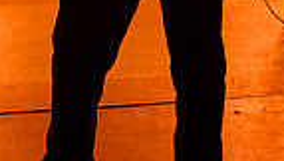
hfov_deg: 18.6
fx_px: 867
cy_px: -135
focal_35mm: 115
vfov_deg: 10.0
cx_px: 151
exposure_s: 1/160
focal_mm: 35
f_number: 2.8
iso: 800
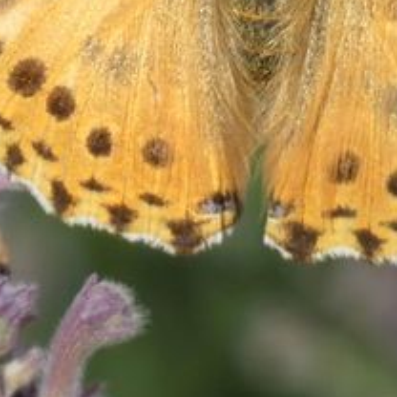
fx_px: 26586
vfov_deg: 0.9
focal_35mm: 2049
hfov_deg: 0.9
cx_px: 264
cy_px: -82
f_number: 5.6
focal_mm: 101.4
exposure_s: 1/160
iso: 80
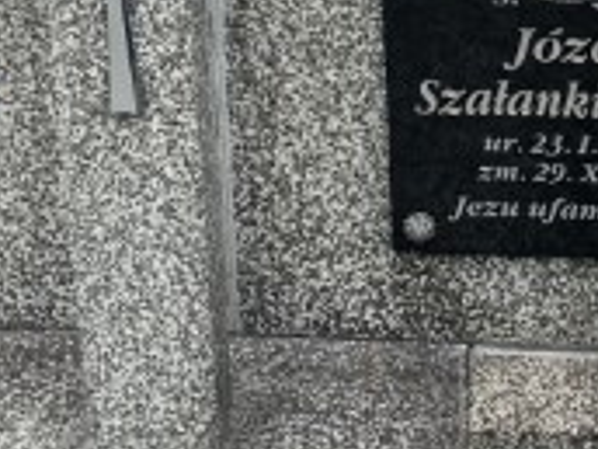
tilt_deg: -16.0
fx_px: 1676
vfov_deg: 14.1
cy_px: -271
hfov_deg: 20.2
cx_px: 289
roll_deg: +1.7
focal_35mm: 97
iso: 25
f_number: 1.8
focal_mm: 4.25
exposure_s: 1/497
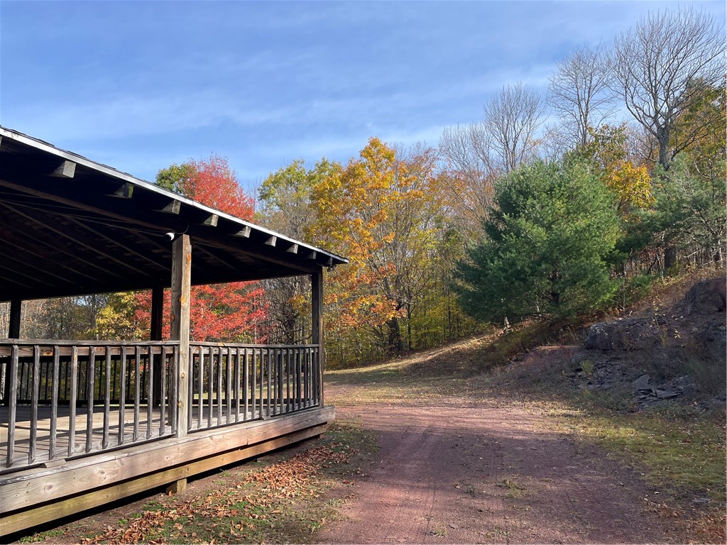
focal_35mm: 26
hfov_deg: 67.3
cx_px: 364
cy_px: 272
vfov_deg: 53.1
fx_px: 546
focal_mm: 4.2
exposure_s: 1/1642
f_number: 1.6
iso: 32
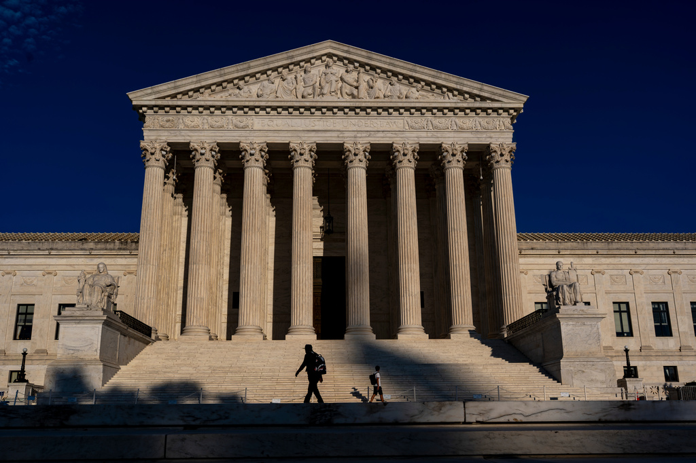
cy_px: 232
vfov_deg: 37.8
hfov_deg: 54.4
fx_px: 676
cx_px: 348
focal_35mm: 35
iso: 125
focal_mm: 35
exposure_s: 1/1600
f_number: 9
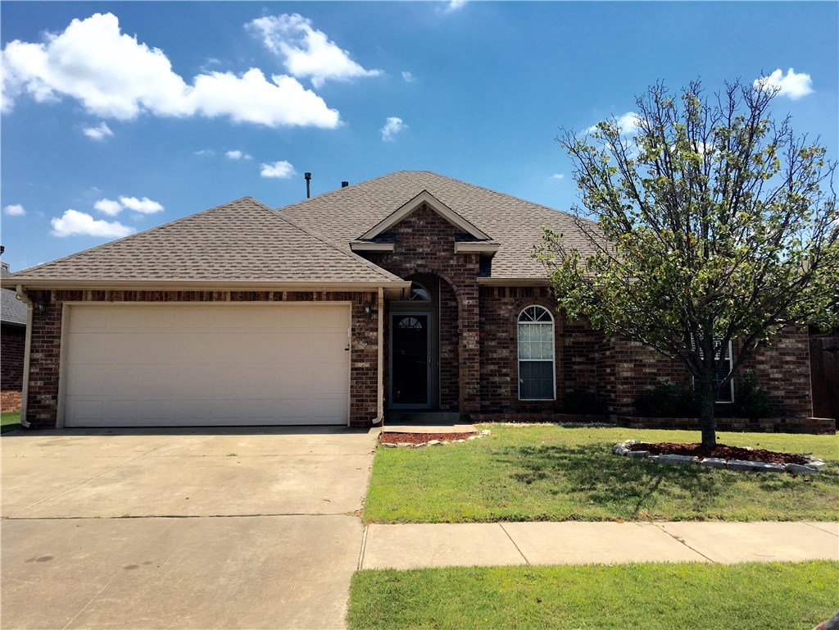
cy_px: 315
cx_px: 420
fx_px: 703
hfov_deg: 61.7
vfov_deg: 48.2
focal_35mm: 29
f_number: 2.2
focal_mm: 4.15
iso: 25
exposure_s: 1/1832
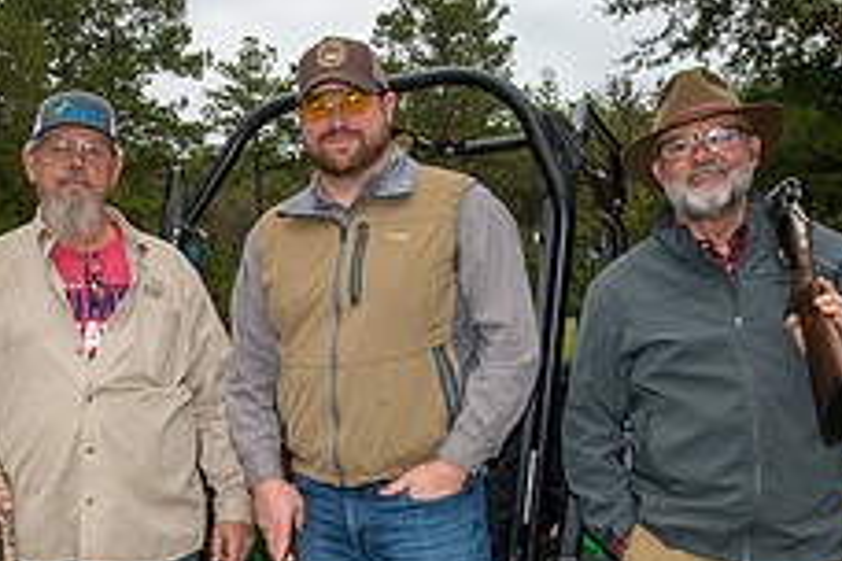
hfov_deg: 35.0
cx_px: 229
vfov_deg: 23.7
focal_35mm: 56
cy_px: 469
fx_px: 1310
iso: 320
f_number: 6.3
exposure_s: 1/250
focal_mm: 22
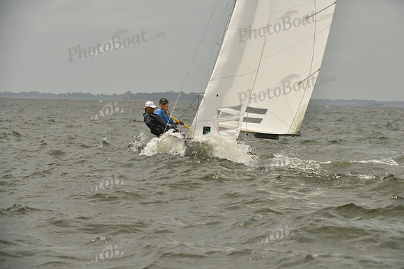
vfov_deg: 6.2
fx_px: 2469
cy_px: 134
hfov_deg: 9.4
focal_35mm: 220
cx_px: 202
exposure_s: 1/1250
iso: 320
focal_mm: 220
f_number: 9
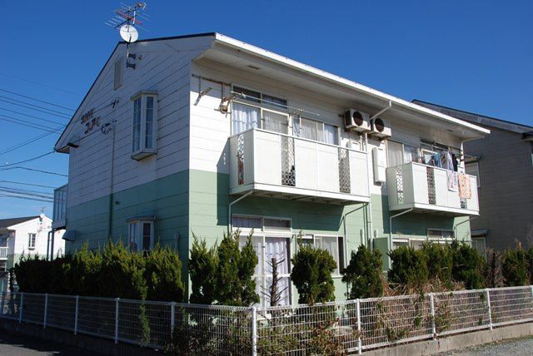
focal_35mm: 33
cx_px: 266
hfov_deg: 57.2
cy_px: 178
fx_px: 489
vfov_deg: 40.0
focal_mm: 22
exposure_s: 1/320
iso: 100
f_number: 9
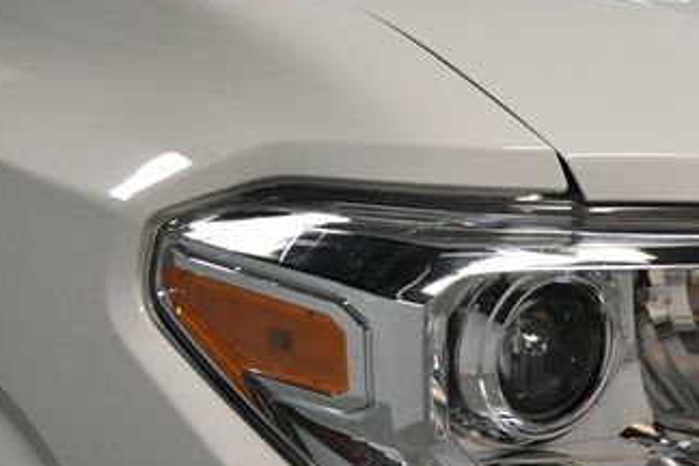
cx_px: 675
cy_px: 367
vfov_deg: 16.3
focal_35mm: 83
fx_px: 1611
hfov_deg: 23.6
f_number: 4.5
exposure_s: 1/160
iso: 800
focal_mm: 28
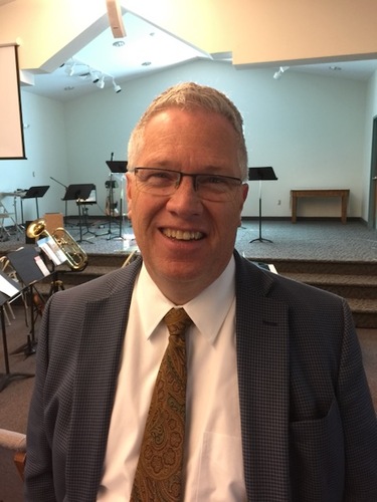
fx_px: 421
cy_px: 251
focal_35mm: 29
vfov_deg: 61.7
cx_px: 188
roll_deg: +1.3
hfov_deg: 48.2
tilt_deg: -6.2
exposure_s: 1/15
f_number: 2.2
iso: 100
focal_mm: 4.15
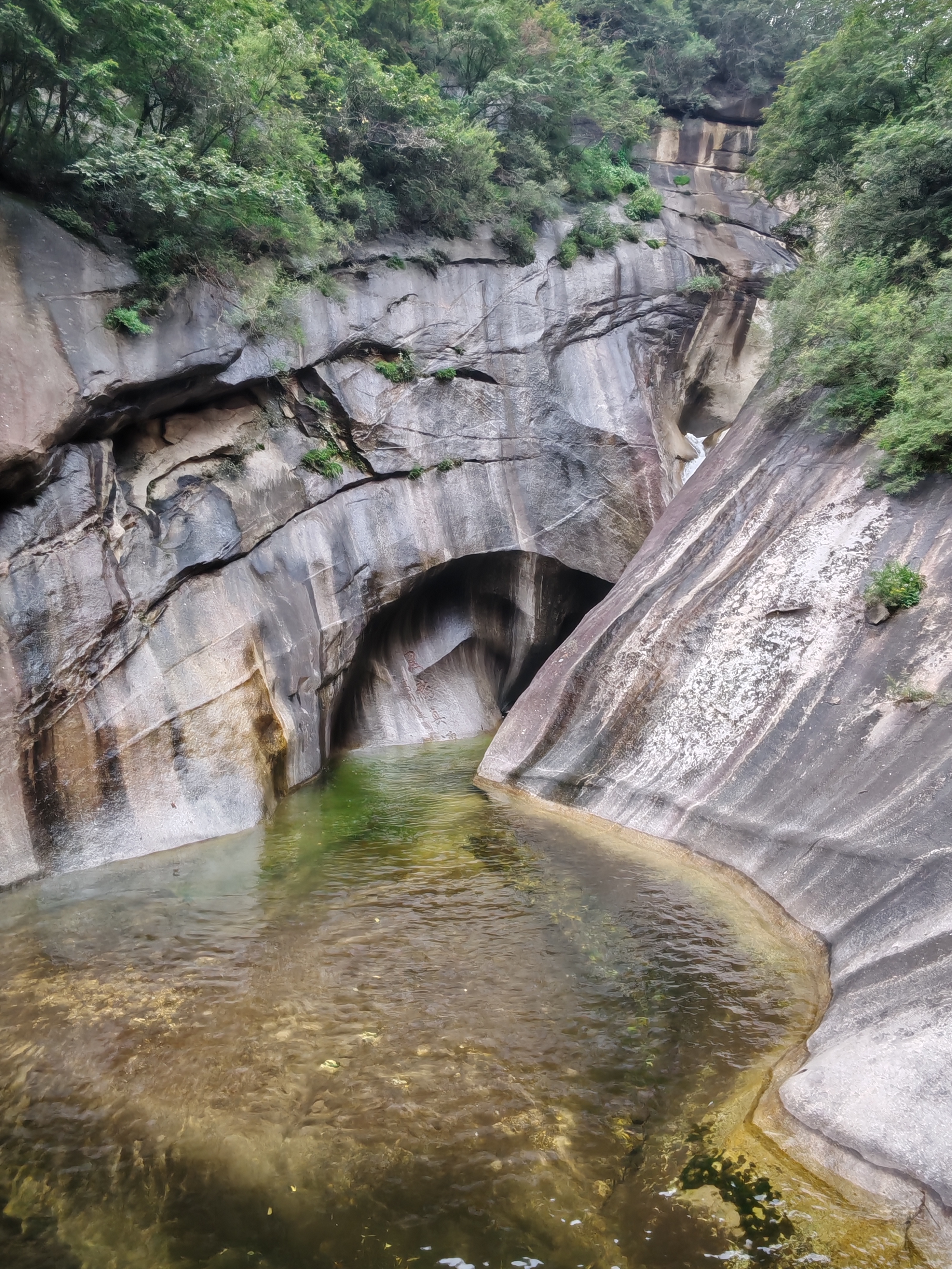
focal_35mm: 26
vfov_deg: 67.3
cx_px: 476
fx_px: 953
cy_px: 634
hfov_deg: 53.1
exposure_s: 1/50
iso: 50
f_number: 2.2
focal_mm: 1.96
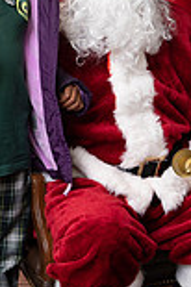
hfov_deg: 11.2
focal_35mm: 122
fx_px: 973
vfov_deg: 16.8
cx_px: 83
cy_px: 107
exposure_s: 1/80
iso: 400
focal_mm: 42
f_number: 5
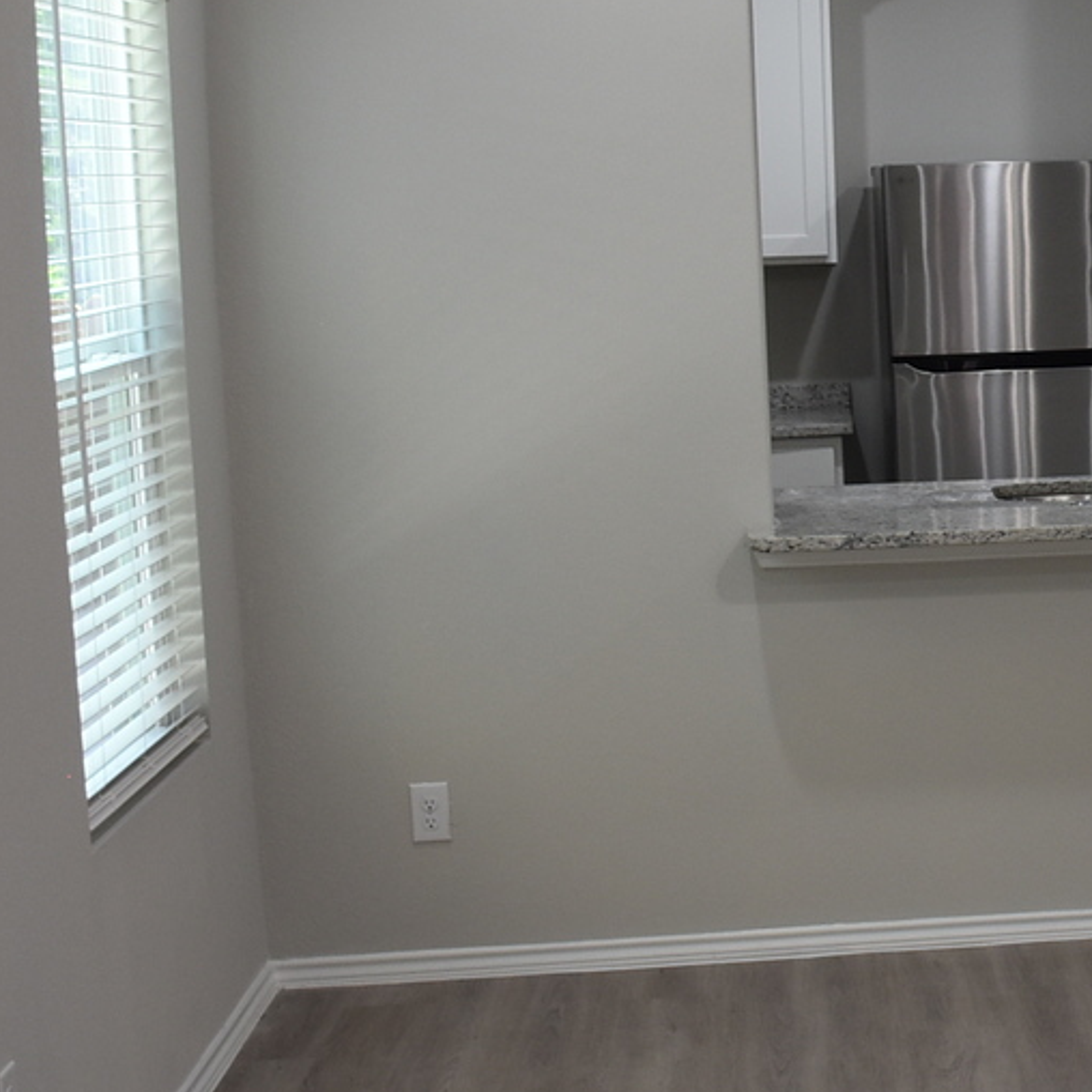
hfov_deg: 21.6
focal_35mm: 73
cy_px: 391
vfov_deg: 23.6
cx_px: 1382
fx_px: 2605
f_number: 4
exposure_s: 1/60
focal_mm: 18
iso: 400
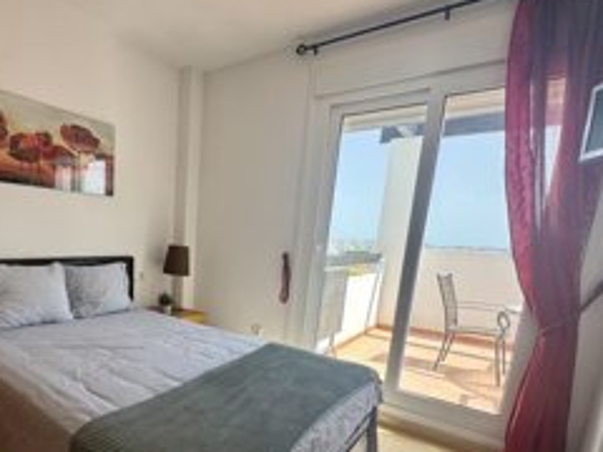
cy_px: 304
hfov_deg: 76.1
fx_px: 366
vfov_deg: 61.8
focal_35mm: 21
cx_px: 193
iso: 40
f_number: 2.2
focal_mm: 2.22
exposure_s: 1/334
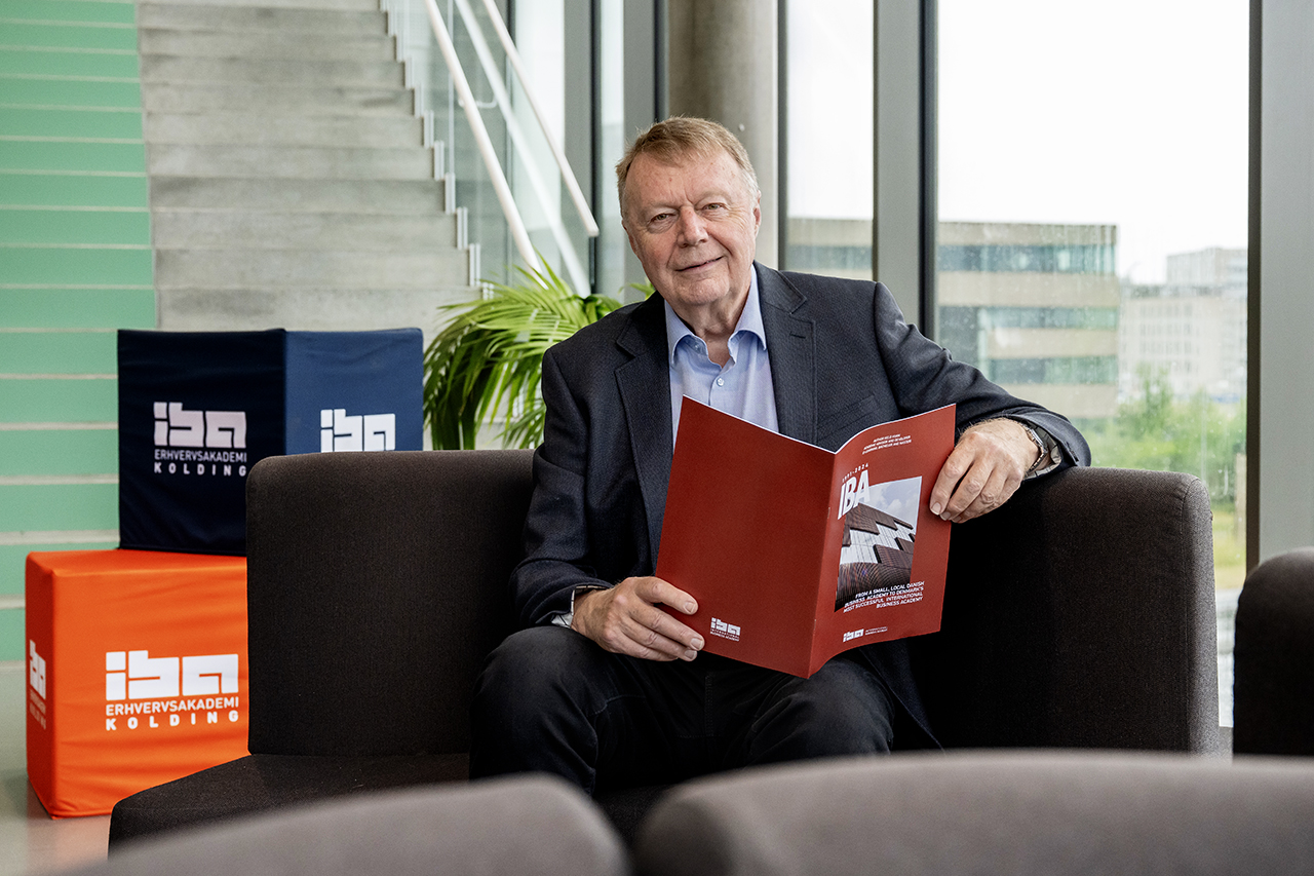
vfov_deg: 27.5
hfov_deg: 40.3
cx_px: 657
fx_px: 1788
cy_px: 438
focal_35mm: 49
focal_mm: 49
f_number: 5
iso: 1600
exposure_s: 1/200
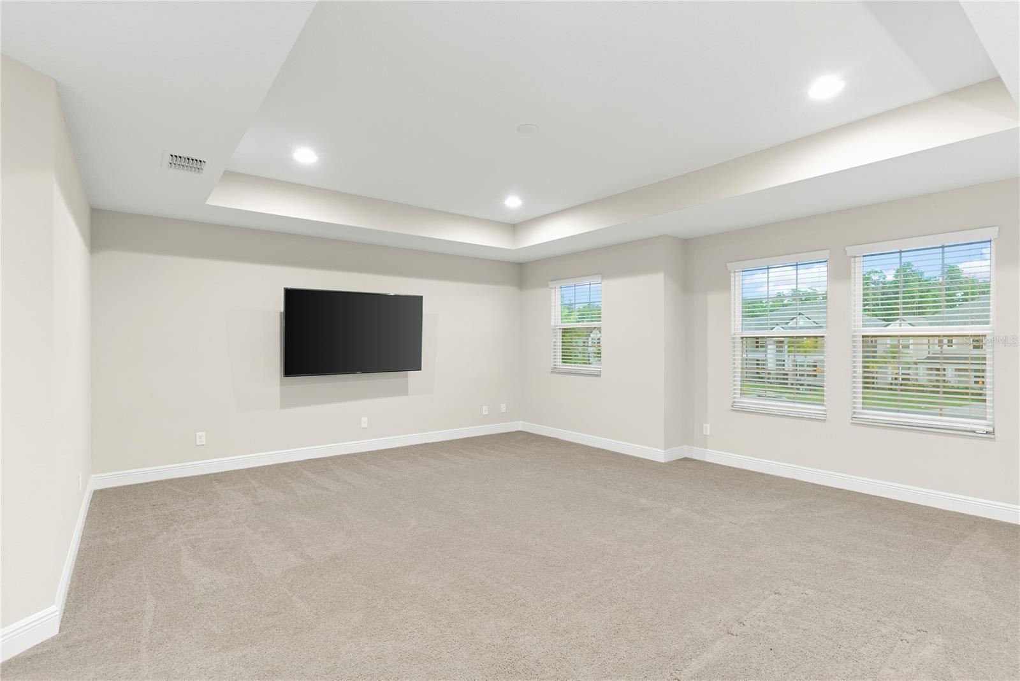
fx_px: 482
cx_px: 510
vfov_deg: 70.5
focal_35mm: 17
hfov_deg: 93.3
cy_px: 340
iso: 400
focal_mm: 17
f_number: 8
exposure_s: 1
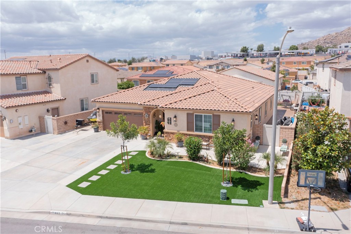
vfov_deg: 46.4
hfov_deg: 65.5
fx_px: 273
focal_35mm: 28
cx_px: 176
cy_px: 117
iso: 100
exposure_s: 1/400
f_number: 5.6
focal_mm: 10.26
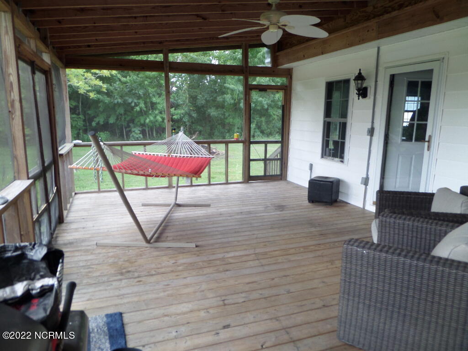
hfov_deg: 71.6
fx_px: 324
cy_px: 176
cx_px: 234
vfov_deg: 56.8
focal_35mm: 24
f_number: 3.2
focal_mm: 4
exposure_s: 1/45
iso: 100
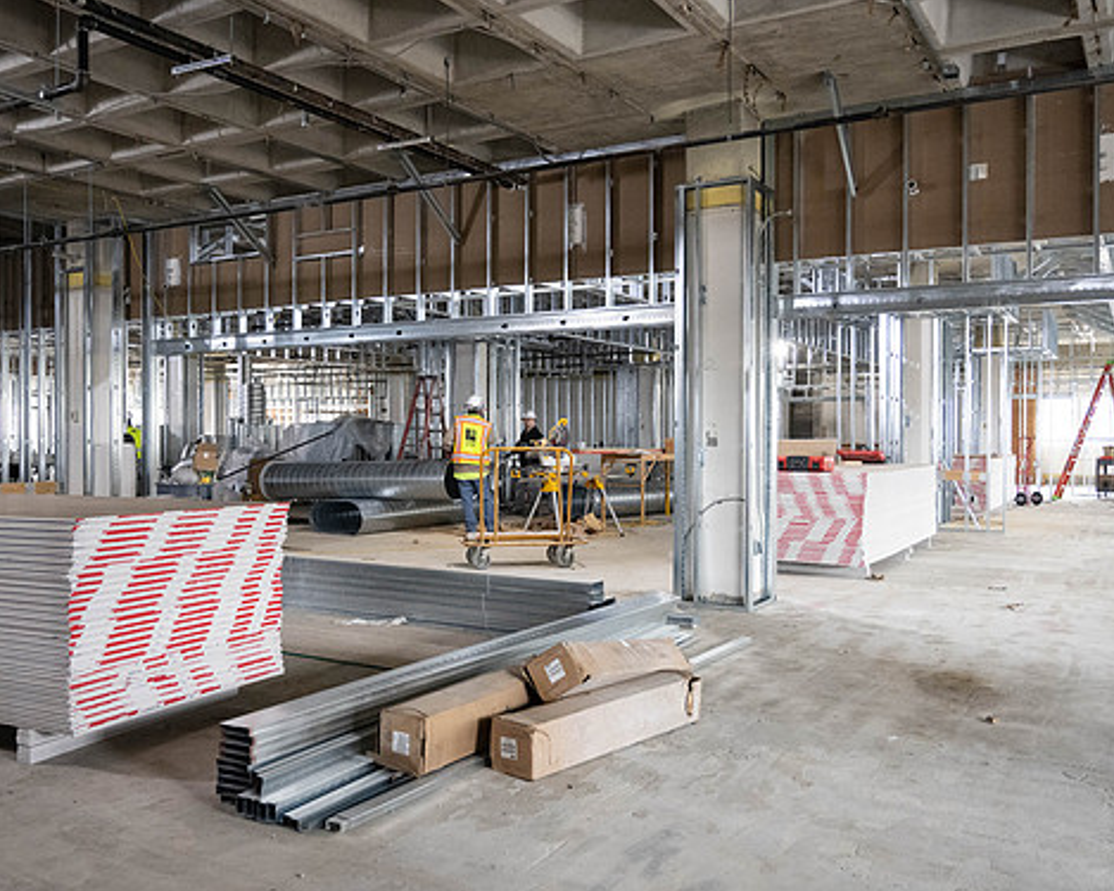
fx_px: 1022
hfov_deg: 57.2
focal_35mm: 31
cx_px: 527
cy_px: 444
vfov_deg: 47.1
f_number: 4
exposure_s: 1/250
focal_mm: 24
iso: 5000
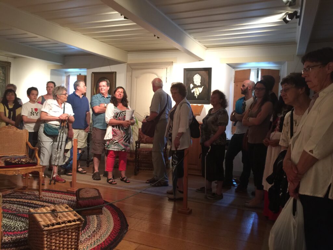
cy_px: 125
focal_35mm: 29
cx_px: 166
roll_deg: -2.9
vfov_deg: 48.2
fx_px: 279
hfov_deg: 61.7
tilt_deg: -1.8
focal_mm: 4.15
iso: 80
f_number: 2.2
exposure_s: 1/4
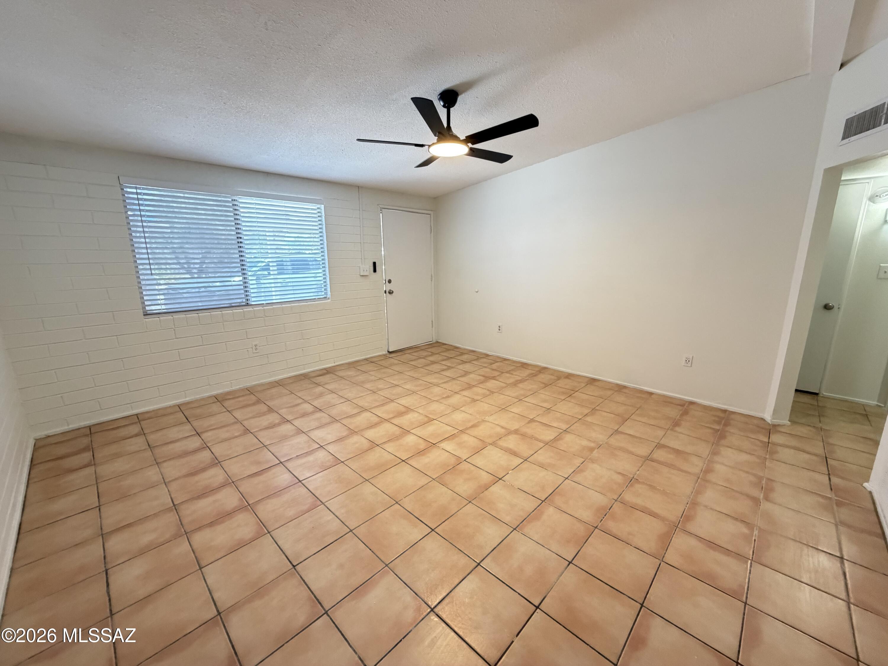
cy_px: 333
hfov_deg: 102.1
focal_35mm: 14
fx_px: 359
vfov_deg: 85.7
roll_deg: +0.9
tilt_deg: -12.4
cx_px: 444
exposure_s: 1/60
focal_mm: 2.22
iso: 500
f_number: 2.2
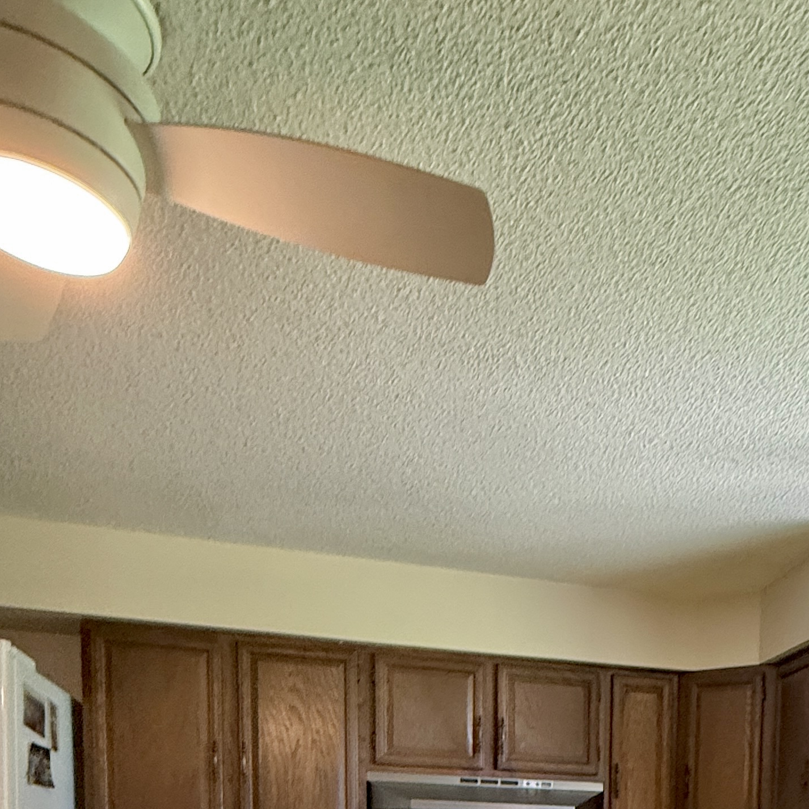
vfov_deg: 37.0
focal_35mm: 35
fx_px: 925
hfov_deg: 44.4
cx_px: 671
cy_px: 951
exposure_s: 1/60
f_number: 2.2
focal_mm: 2.22
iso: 320
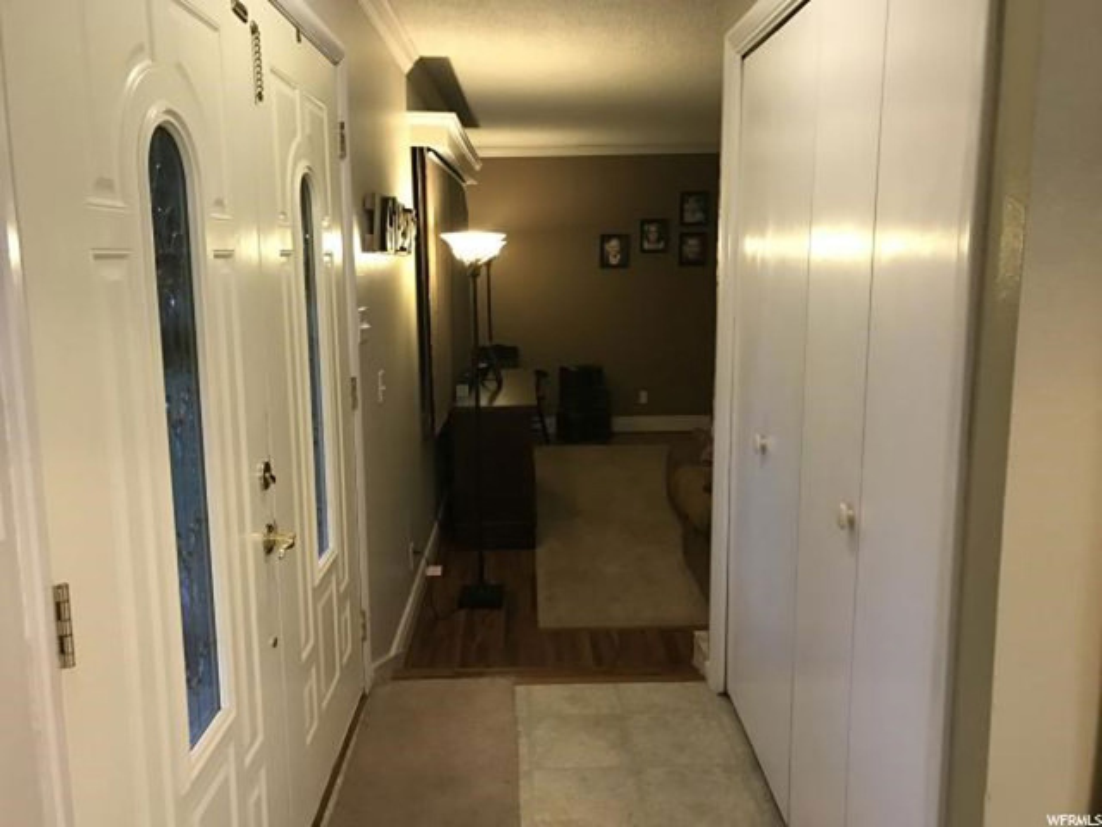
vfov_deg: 49.7
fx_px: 891
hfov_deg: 63.4
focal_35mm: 28
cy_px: 414
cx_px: 551
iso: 80
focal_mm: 3.99
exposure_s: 1/15
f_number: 1.8
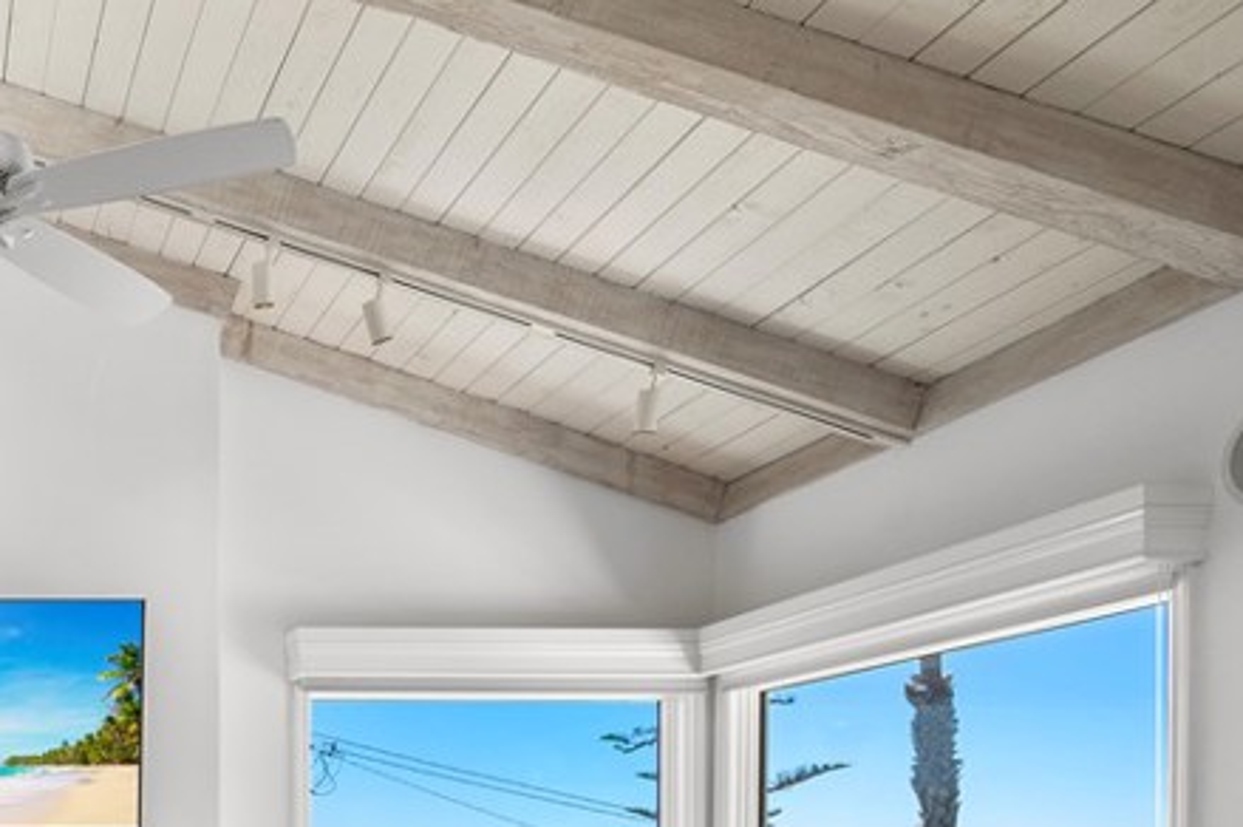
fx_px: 1208
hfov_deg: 43.5
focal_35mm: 35
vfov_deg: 33.7
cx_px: -91
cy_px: 872
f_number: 8
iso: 500
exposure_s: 1/8
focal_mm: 15
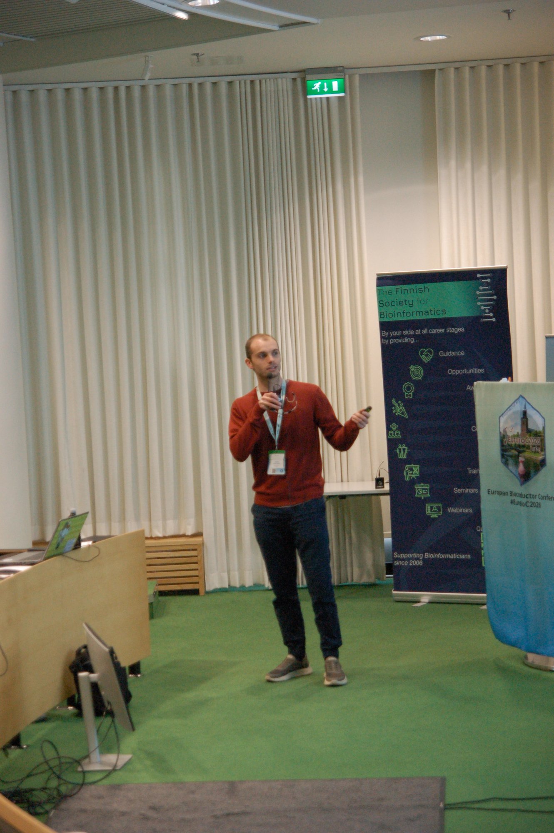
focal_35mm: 75
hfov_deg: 18.2
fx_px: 1734
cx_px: 277
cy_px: 416
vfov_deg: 27.0
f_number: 3.2
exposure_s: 1/125
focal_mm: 50
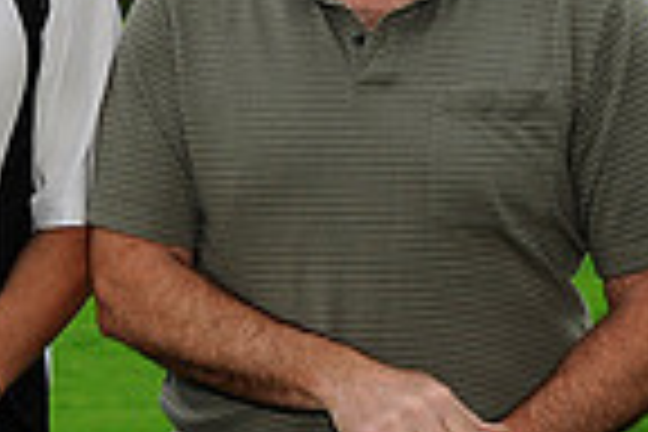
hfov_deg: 13.2
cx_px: -369
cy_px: 148
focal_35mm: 145
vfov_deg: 9.5
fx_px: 2610
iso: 400
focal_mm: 36
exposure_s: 1/800
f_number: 4
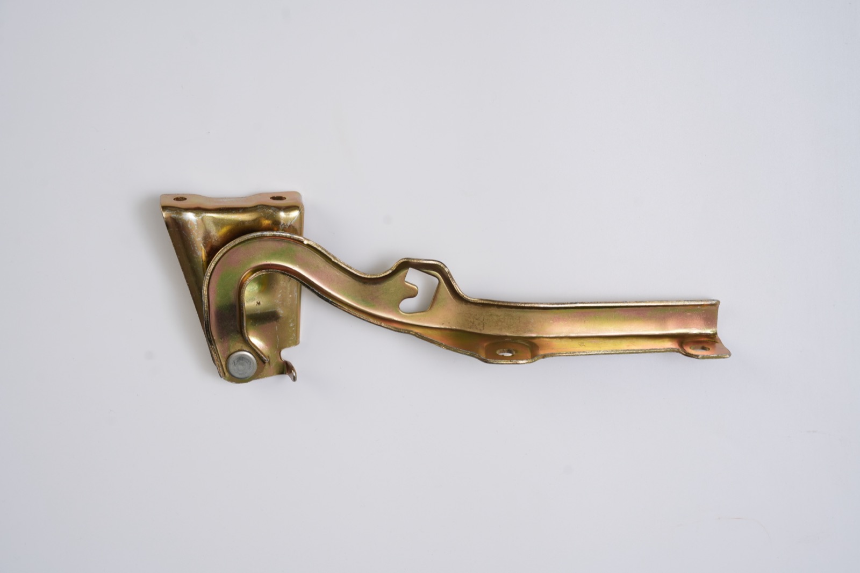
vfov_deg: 19.4
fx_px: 1672
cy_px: 286
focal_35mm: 70
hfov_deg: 28.8
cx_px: 430
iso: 320
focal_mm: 70
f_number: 8
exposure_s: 1/250
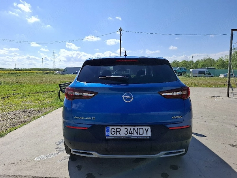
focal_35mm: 23
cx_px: 118
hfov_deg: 73.9
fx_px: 157
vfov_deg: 58.9
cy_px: 89
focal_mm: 5.54
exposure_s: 1/5000
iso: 50
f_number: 1.8
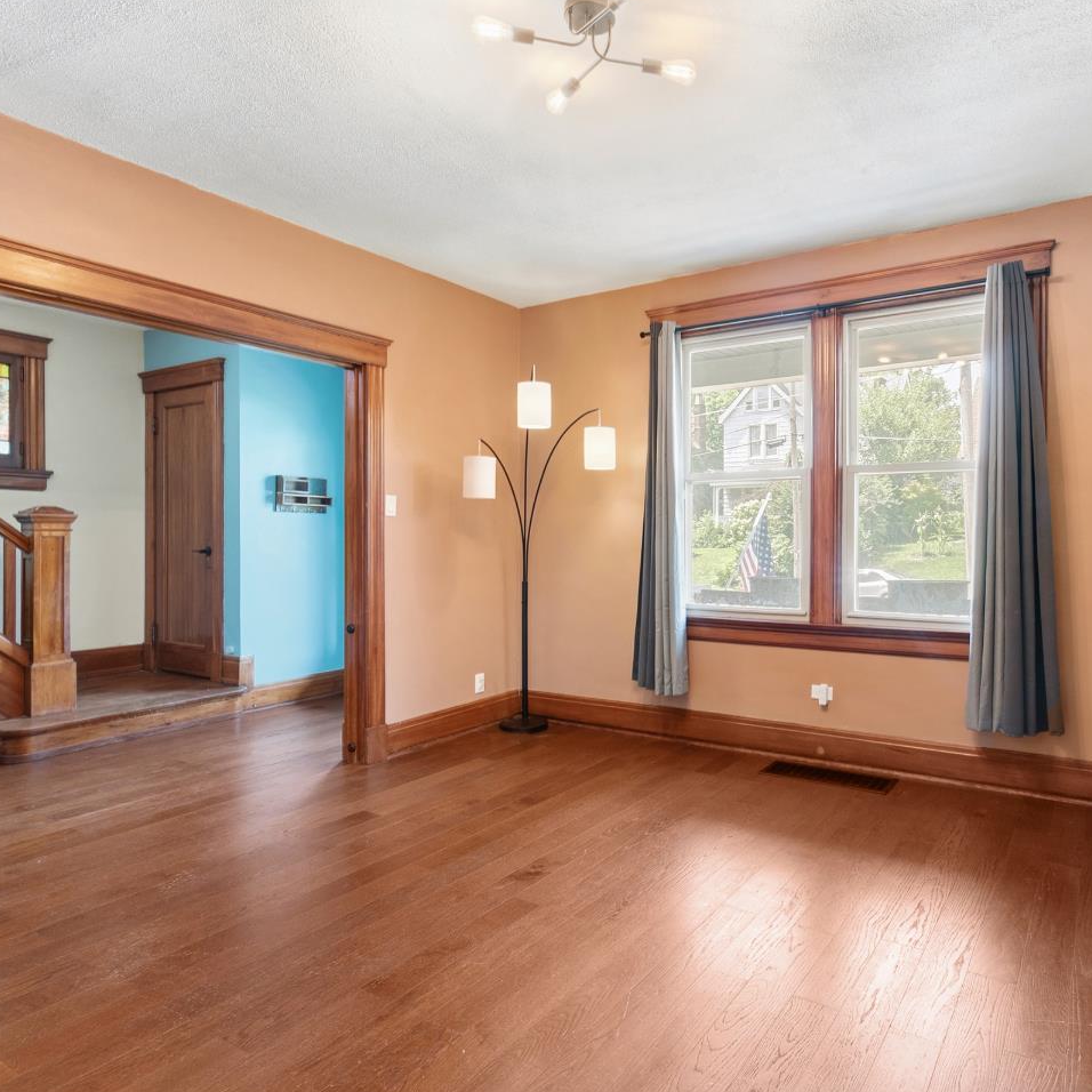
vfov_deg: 74.8
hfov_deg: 73.5
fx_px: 714
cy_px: 559
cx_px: 683
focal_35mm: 20
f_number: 9
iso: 250
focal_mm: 10
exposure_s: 1/2.5
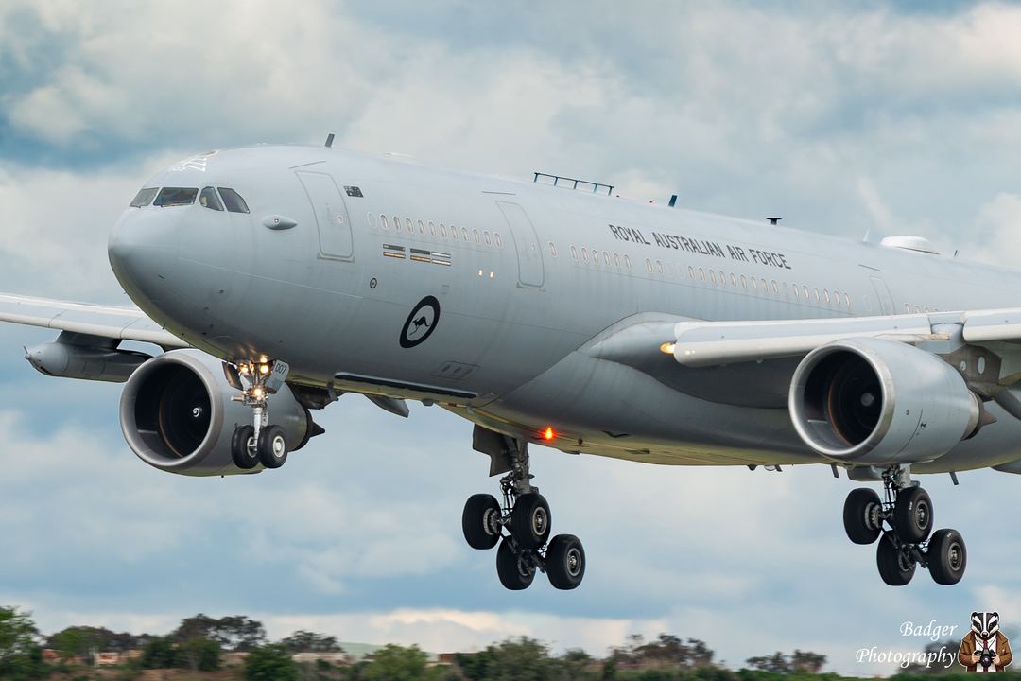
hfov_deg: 3.2
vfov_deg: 2.1
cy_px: 237
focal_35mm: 654
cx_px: 632
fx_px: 18533
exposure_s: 1/250
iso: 32
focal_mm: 185
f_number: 4.5
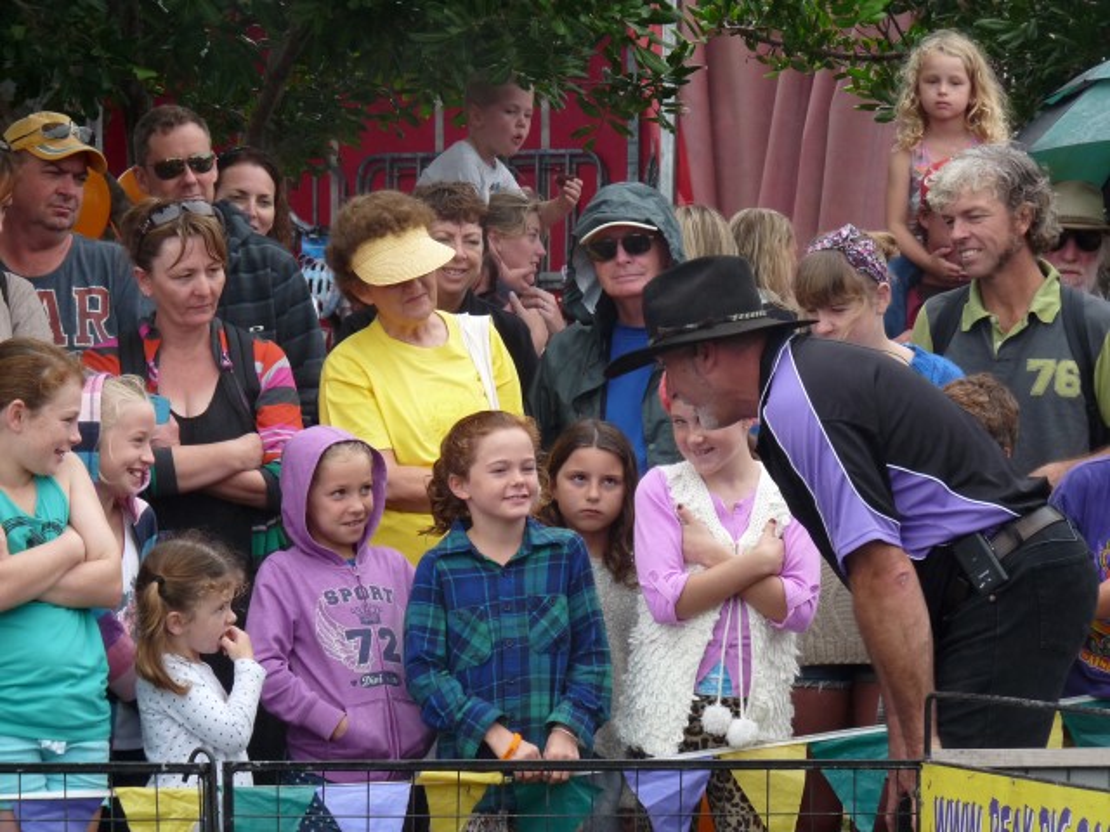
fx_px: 5227
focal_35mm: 163
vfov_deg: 9.1
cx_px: 555
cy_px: 416
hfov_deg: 12.1
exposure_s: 1/320
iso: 200
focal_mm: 29
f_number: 4
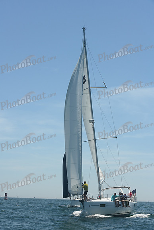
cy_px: 115
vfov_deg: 28.8
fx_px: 449
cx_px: 77
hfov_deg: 19.5
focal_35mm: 70
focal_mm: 70
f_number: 9
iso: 320
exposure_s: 1/1000
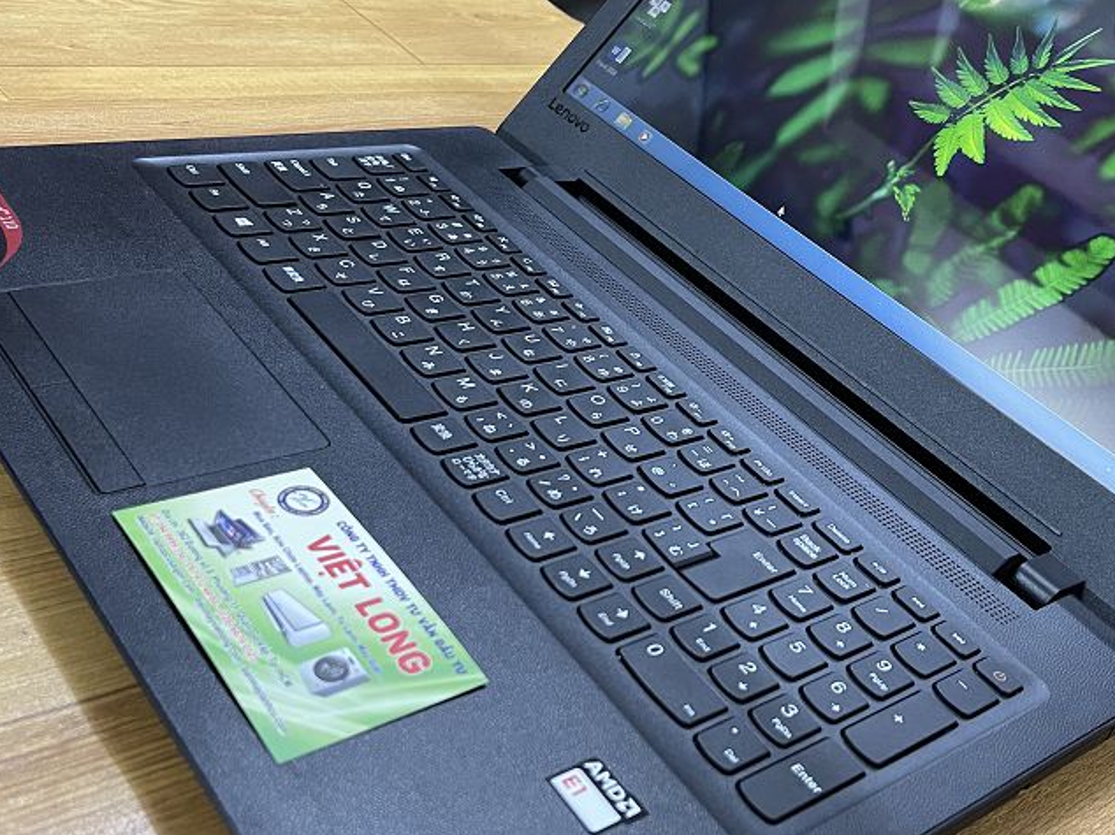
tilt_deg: -29.3
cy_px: 364
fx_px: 1352
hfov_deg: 44.6
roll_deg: -18.4
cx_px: 667
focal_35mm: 42
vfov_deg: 34.3
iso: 400
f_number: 1.6
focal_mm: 5.1
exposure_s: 1/33
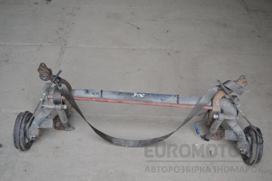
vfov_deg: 29.9
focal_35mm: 45
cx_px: 136
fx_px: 340
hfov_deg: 43.6
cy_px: 90
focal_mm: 30
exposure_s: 1/100
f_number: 5
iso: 400
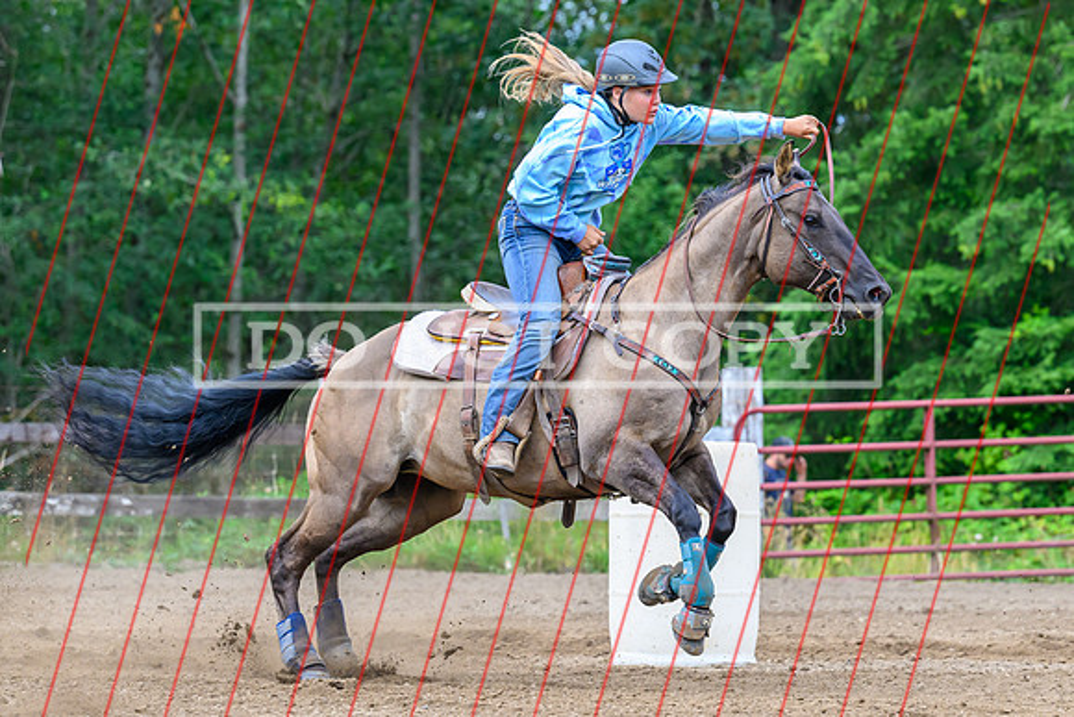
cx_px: 517
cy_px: 382
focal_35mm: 181
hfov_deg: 11.4
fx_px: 5389
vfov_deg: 7.6
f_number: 4
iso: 2800
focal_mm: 130
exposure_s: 1/1600
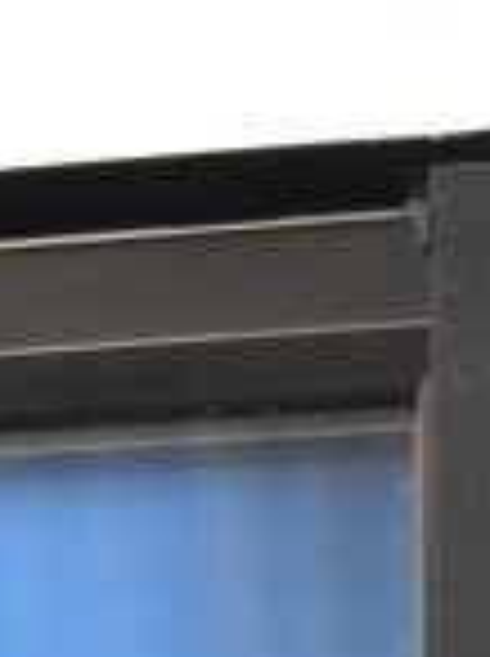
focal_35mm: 217
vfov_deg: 8.0
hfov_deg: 6.4
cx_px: 1254
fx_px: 4108
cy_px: 1919
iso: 2000
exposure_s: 1/40
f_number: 4
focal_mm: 24
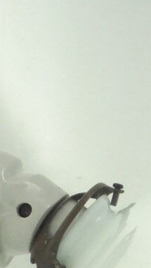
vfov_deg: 20.8
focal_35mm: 100
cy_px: 255
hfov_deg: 12.1
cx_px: 125
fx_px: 711
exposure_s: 1/100
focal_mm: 6.9
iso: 100
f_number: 4.2
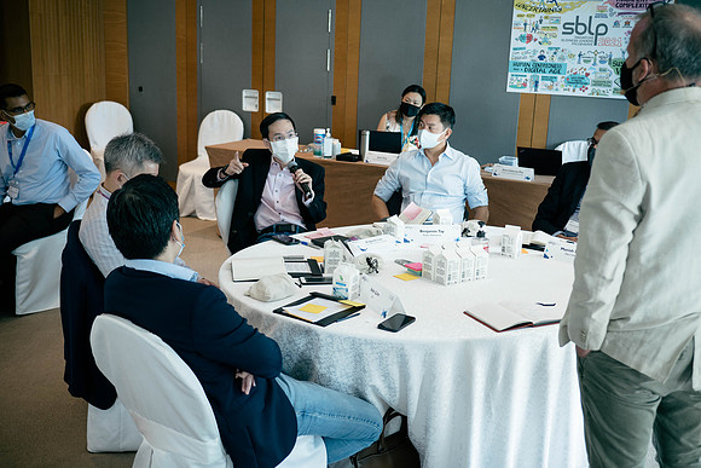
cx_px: 350
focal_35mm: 43
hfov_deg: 45.8
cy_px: 234
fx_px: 831
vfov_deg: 31.5
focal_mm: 20
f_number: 1.7
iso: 200
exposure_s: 1/80
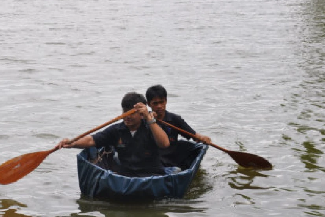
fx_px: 1020
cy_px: 102
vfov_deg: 12.1
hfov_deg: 18.0
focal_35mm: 113
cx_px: 104
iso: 200
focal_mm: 52
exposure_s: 1/125
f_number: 11
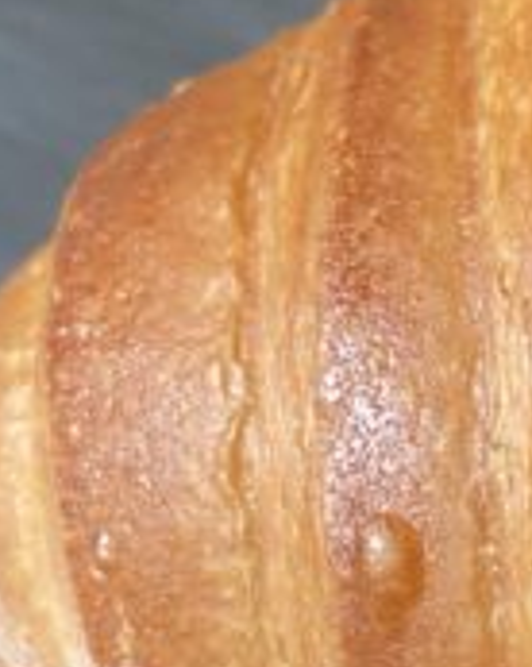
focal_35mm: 94
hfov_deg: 15.0
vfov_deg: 20.3
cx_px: 838
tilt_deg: -59.7
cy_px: 486
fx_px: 1853
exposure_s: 1/50
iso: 160
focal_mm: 4.25
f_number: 1.8
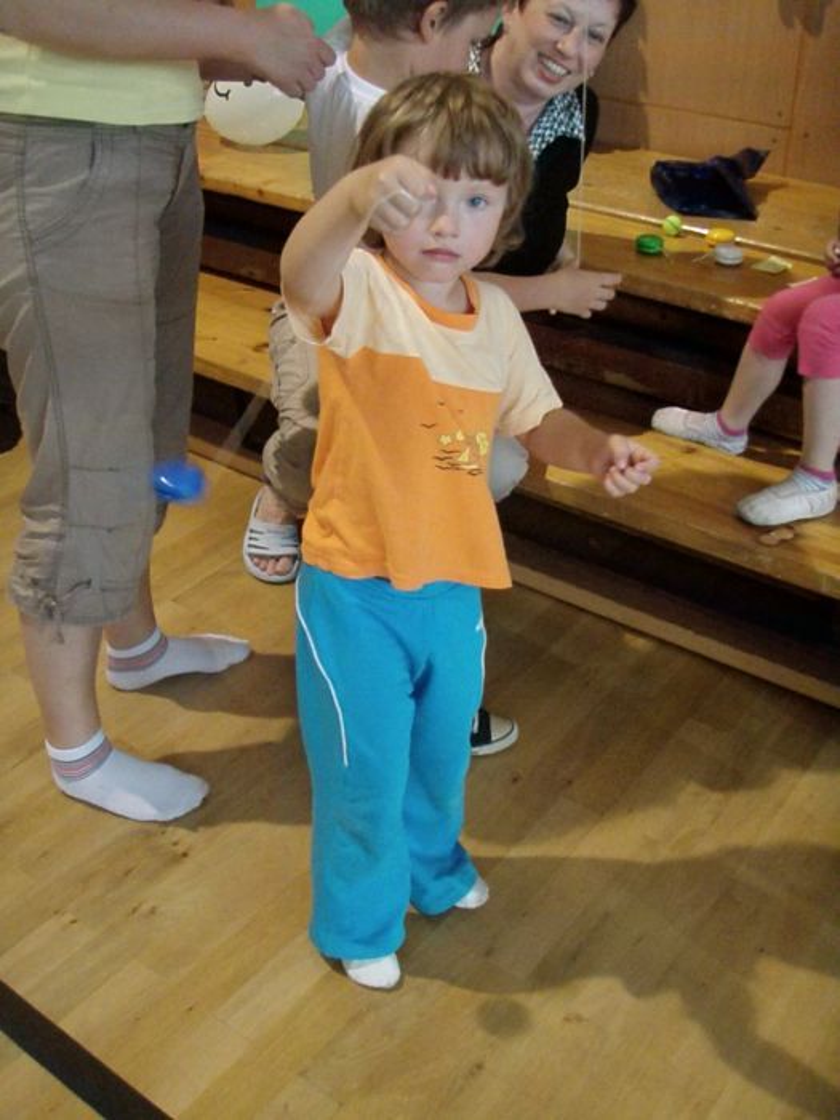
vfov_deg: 49.0
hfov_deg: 37.7
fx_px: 1229
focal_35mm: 38
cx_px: 420
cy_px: 560
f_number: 3.5
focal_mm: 6.7
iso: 1600
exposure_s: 1/125
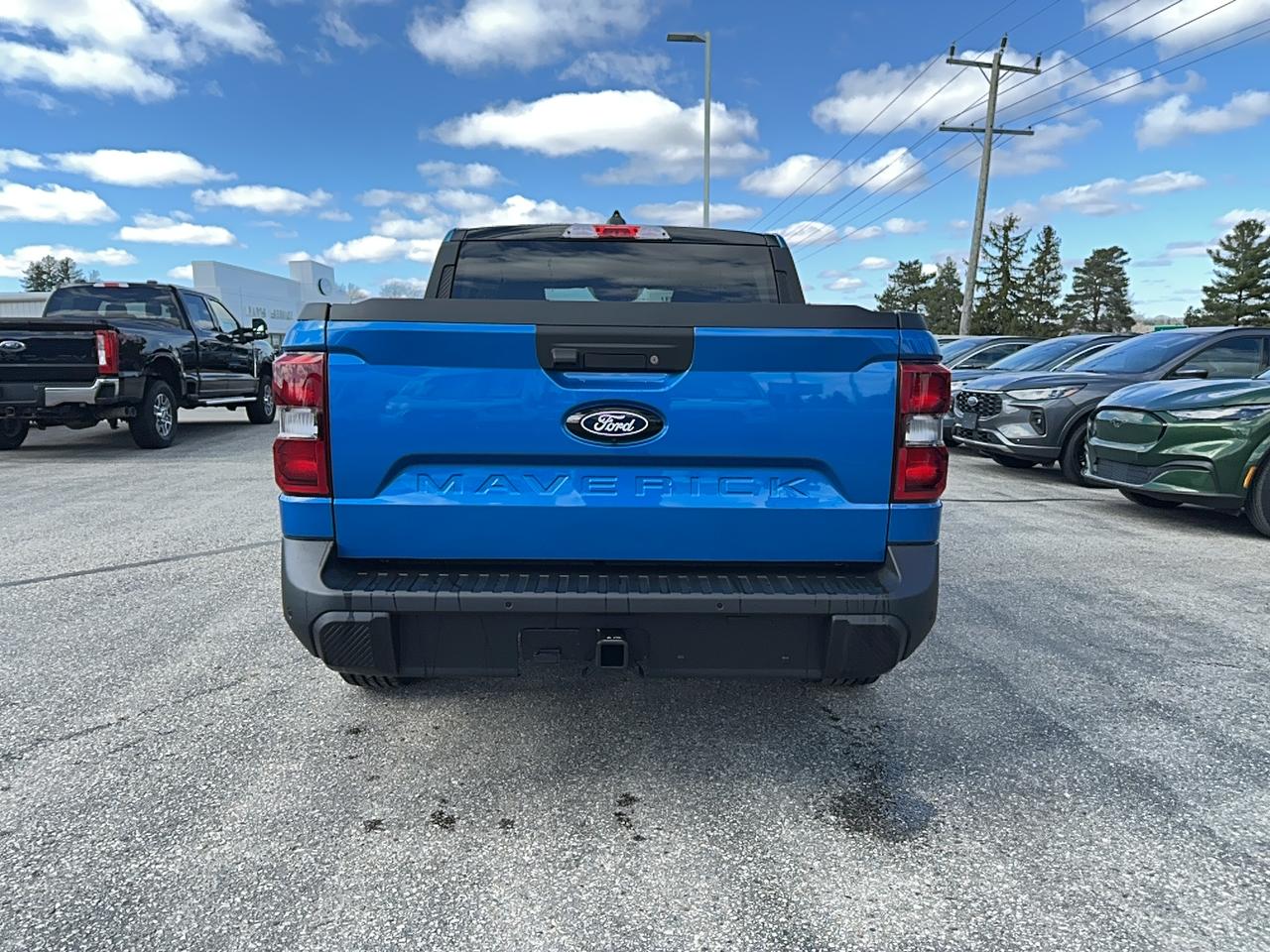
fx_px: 881
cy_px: 476
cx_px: 635
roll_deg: +0.4
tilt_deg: -8.3
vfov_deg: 56.8
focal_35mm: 24
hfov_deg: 71.6
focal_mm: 6.86
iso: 50
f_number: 1.78
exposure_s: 1/2304
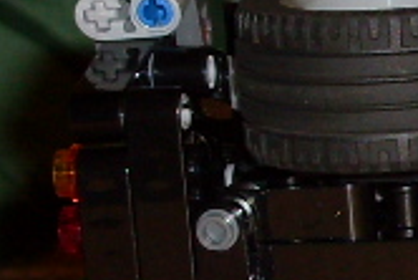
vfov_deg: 3.0
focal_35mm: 456
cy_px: 457
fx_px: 5299
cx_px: 1201
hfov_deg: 4.4
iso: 100
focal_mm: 11.7
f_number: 3.7
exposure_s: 1/45
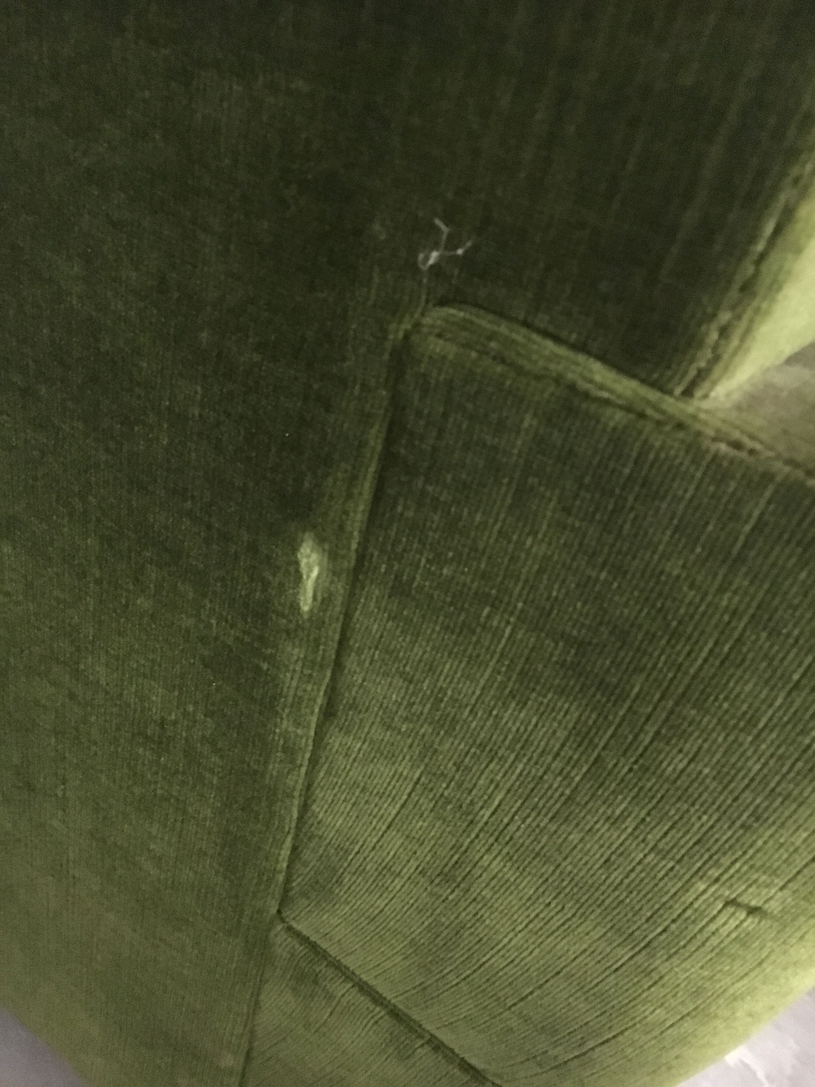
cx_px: 408
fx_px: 910
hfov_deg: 48.2
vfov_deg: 61.7
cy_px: 544
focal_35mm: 29
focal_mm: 4.15
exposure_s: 1/17
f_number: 2.2
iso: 1000
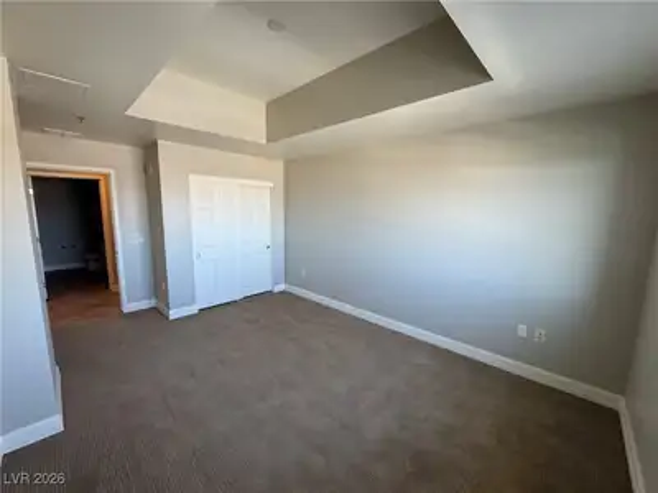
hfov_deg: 102.1
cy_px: 246
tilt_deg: -9.5
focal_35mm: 14
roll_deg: -1.0
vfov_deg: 85.7
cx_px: 329
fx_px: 266
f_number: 2.2
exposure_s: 1/120
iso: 125
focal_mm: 2.22
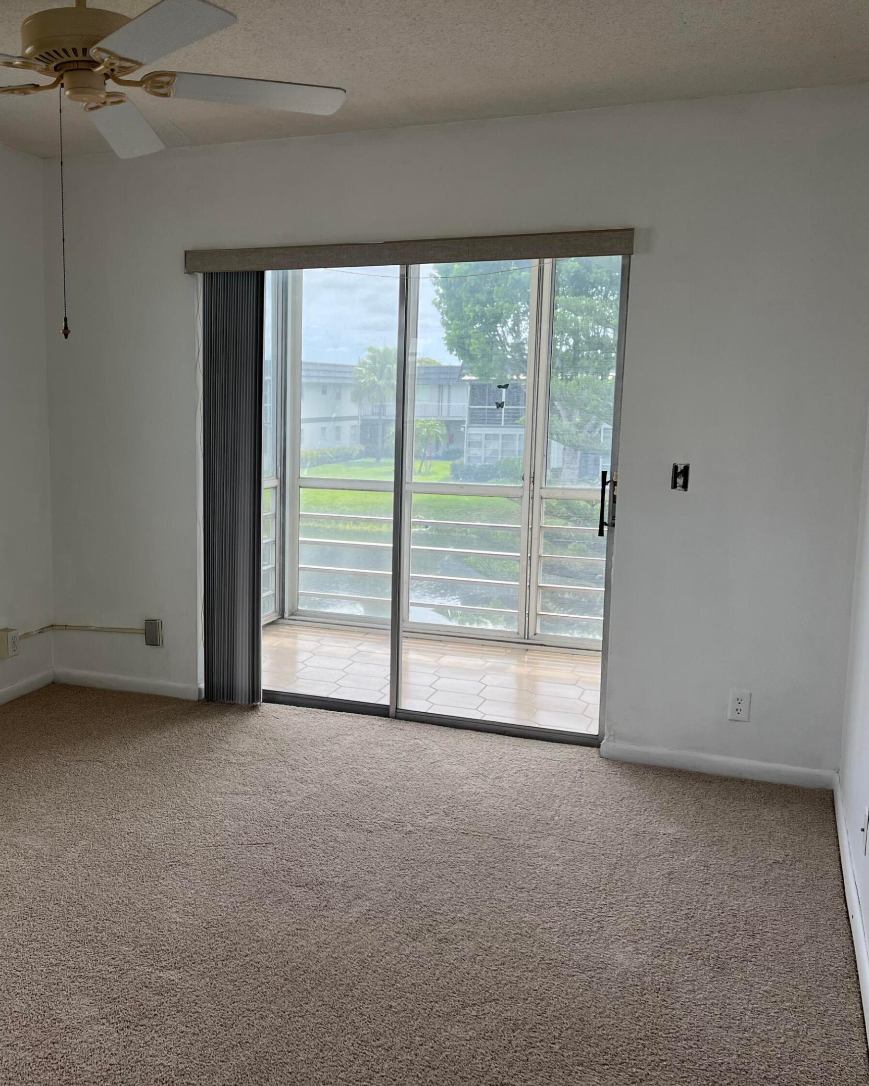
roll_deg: -0.3
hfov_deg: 42.7
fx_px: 1093
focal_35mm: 34
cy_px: 543
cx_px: 285
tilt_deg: -8.7
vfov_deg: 52.8
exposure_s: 1/614
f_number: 1.5
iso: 50
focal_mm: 5.7
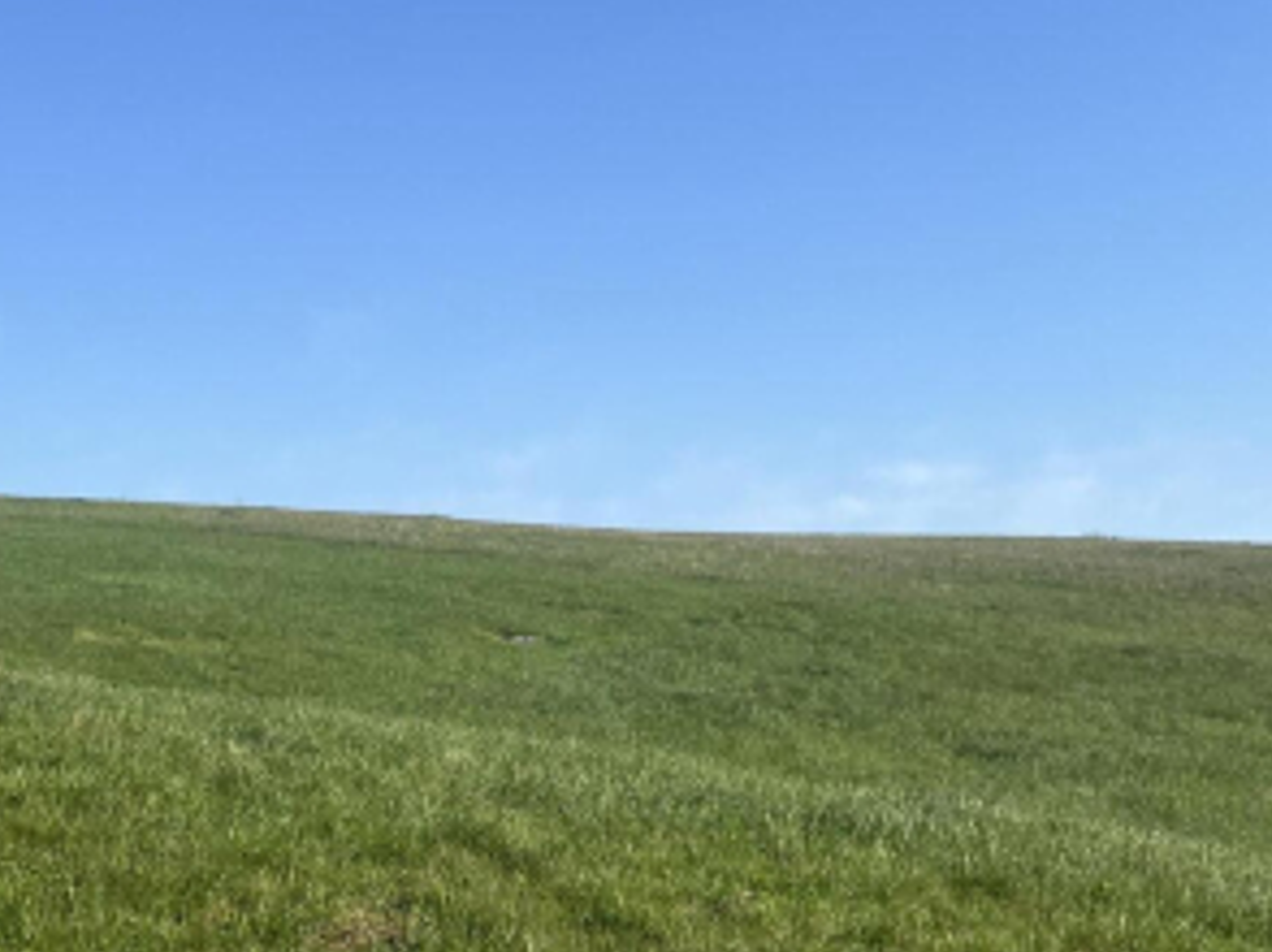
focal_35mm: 59
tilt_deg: +8.2
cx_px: 671
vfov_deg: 24.8
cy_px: 439
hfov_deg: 32.7
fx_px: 2166
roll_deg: +0.9
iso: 50
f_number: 1.5
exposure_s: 1/3968
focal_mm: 5.7
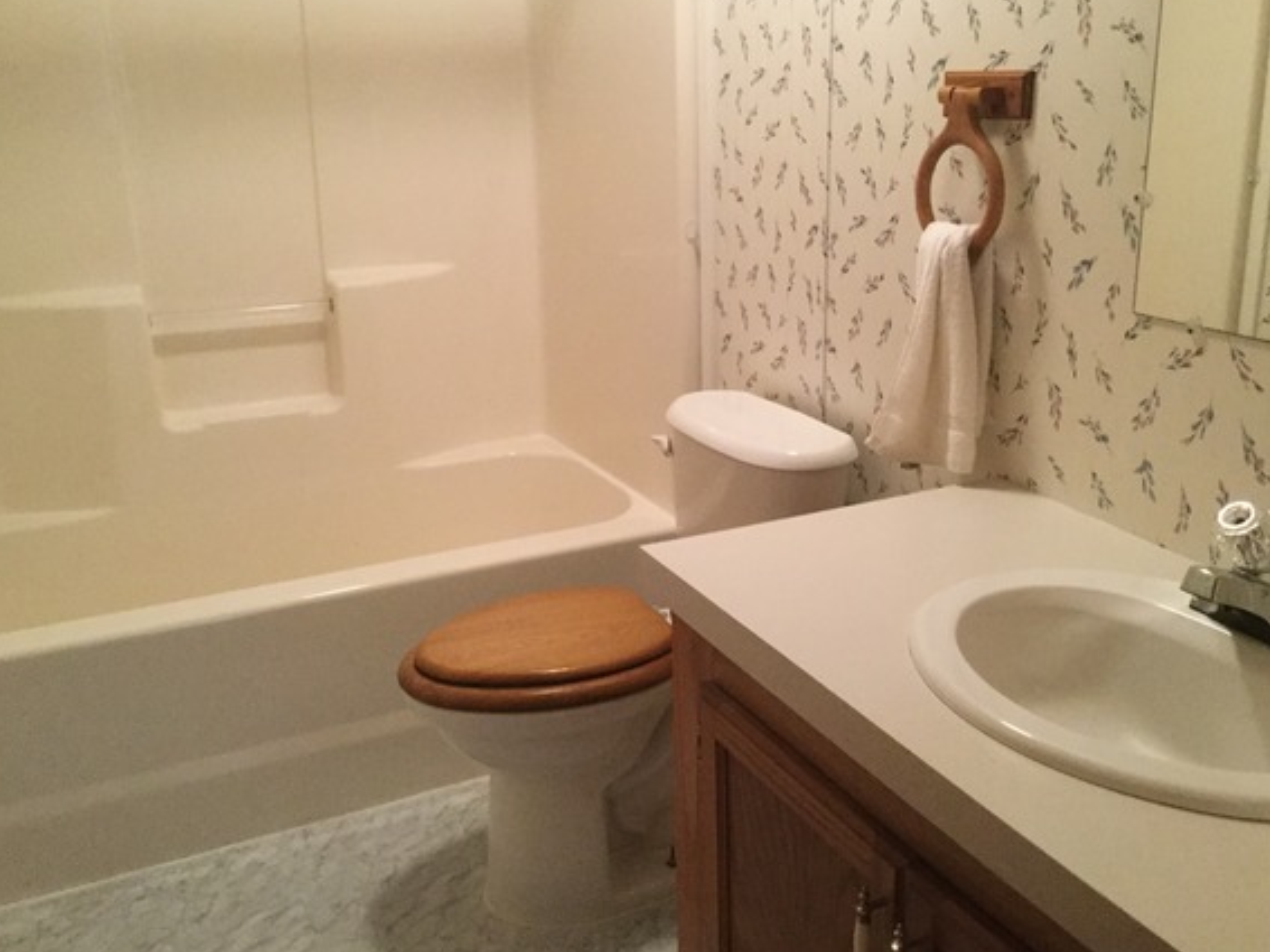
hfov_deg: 52.6
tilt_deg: -15.6
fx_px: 1284
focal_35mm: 35
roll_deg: +0.5
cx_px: 670
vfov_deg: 40.6
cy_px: 435
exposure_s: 1/15
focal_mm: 3.3
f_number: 2.4
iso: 250
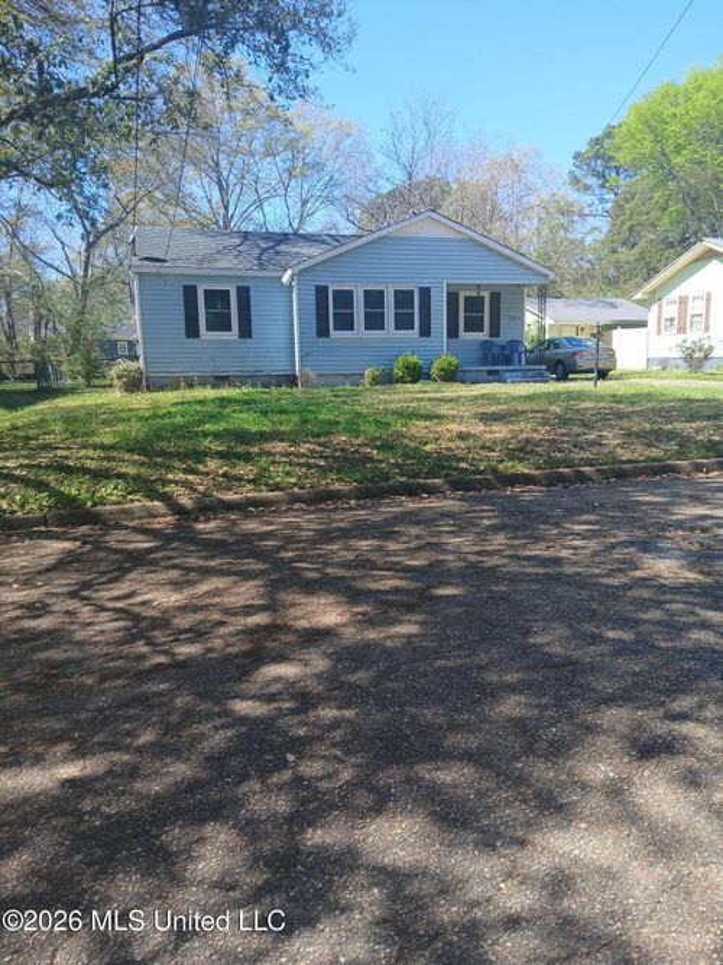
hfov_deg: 53.0
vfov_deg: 67.3
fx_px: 724
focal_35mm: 26
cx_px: 362
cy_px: 482
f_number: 1.8
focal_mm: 3.98
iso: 20
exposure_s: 1/172
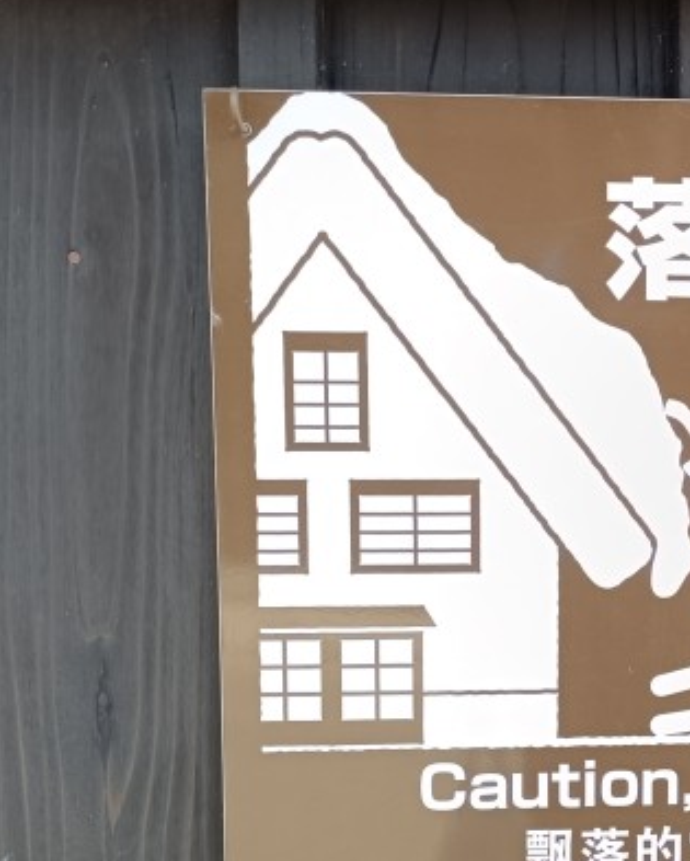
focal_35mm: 61
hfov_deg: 23.3
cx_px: 784
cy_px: 478
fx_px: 1555
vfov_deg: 30.9
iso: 125
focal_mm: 6.14
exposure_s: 1/100
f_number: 1.65
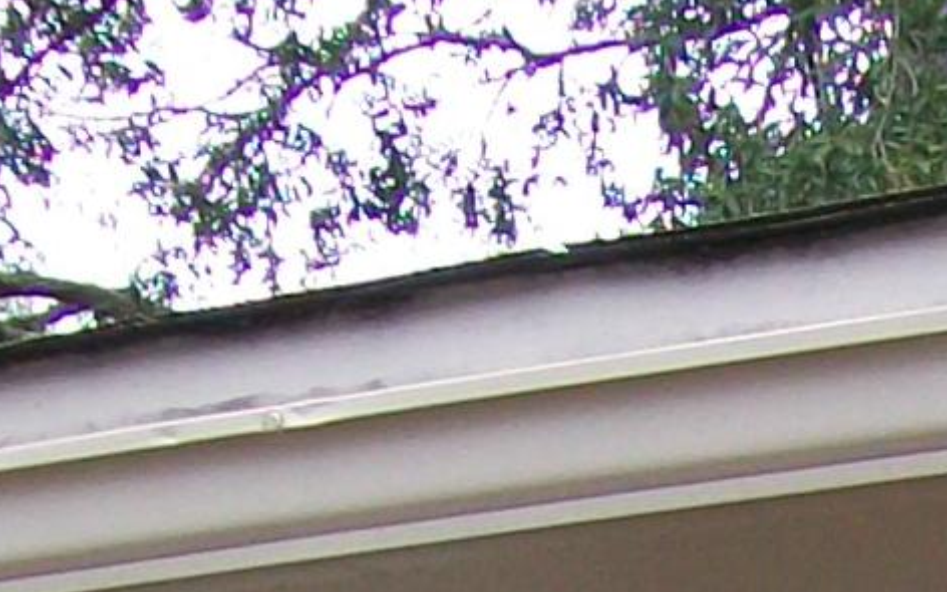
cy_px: 2207
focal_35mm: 229
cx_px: 1519
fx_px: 5910
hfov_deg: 8.9
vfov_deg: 5.2
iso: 64
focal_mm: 6.1
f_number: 2.7
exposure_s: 1/160
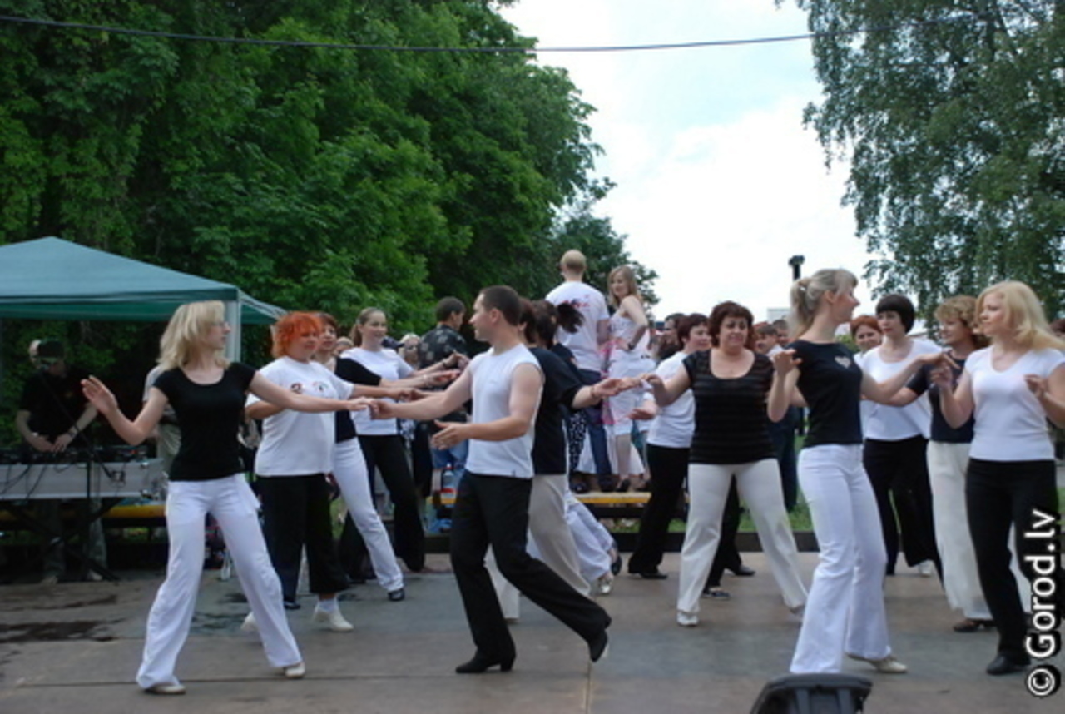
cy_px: 357
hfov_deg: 35.0
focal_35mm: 57
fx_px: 1689
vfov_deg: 23.9
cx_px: 532
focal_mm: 38
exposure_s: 1/1000
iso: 640
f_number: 4.8
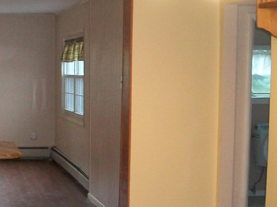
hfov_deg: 22.4
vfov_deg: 17.2
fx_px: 680
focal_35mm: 85
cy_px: 164
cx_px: 23
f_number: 2.9
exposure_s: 1/30
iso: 240
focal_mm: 5.7
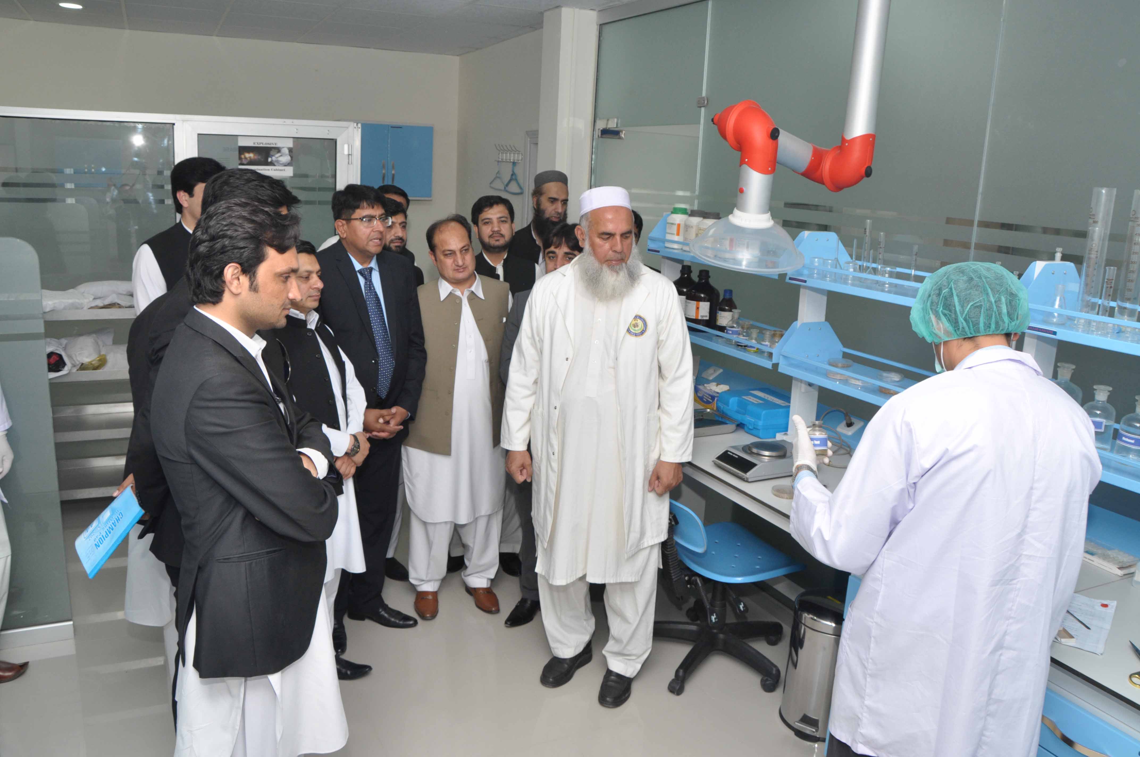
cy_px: 378
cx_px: 570
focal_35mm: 27
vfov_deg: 47.8
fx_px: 854
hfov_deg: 67.4
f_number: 8
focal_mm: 18
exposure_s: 1/125
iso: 500
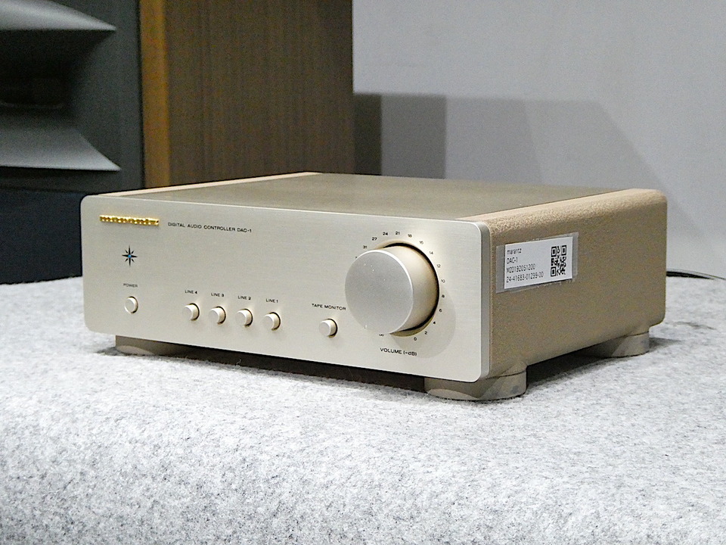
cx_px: 363
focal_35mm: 74
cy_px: 272
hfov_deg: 26.3
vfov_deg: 19.9
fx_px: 1552
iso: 1600
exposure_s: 1/80
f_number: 4.6
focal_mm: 13.2
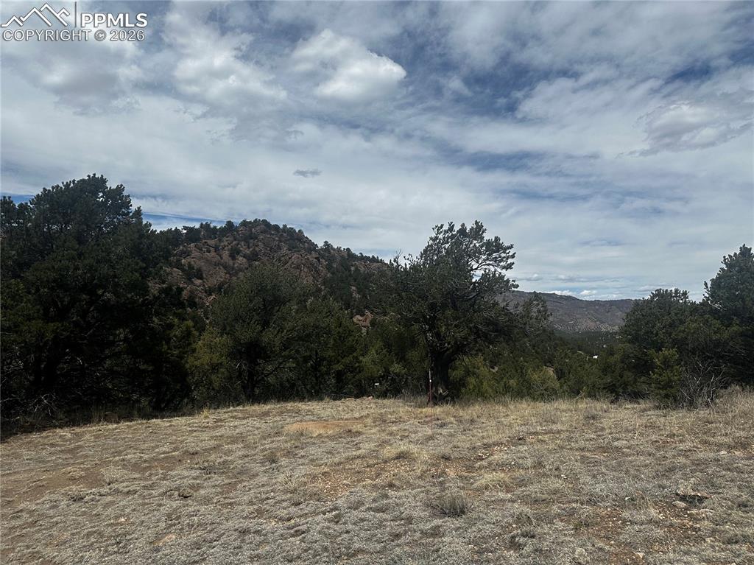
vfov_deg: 56.8
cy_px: 282
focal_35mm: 24
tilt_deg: +4.9
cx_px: 377
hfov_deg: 71.6
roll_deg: +1.0
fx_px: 523
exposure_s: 1/8929
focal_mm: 6.86
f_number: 1.78
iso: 80
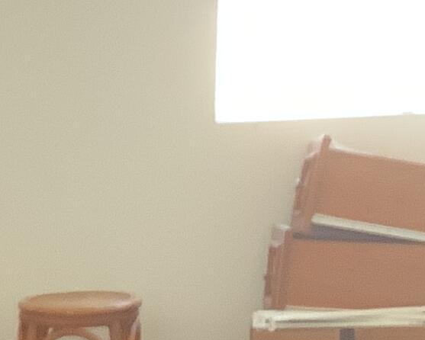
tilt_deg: -15.1
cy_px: 589
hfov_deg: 11.1
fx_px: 2051
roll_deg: +2.8
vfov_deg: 9.1
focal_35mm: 163
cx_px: -308
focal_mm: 3.3
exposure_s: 1/60
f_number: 2.4
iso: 320
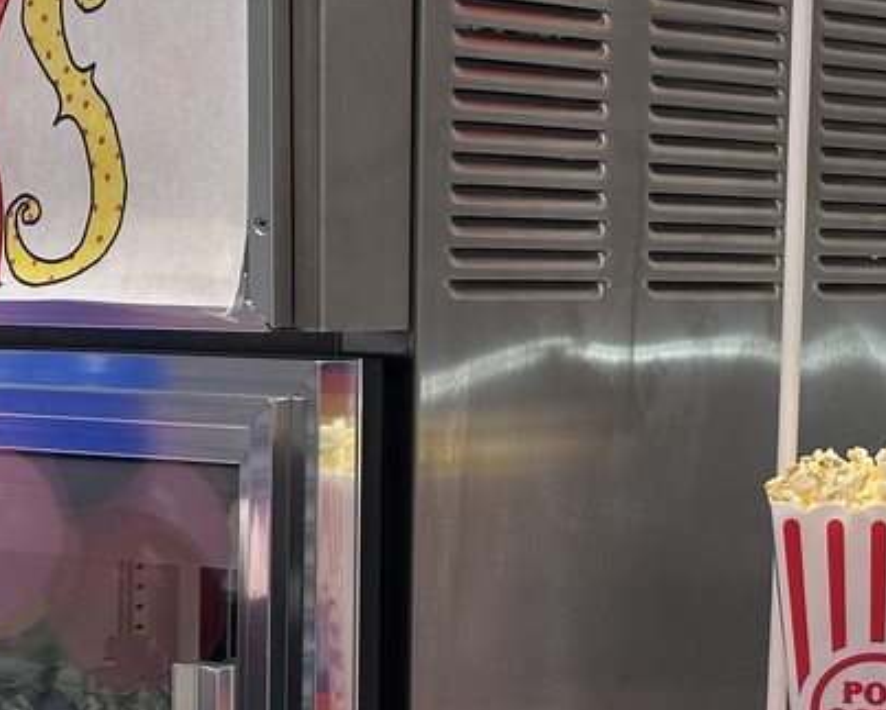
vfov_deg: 12.9
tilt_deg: +1.9
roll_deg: -1.4
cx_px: 473
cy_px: 165
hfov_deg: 16.1
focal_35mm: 119
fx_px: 3123
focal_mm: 6.86
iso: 100
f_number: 1.78
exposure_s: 1/60
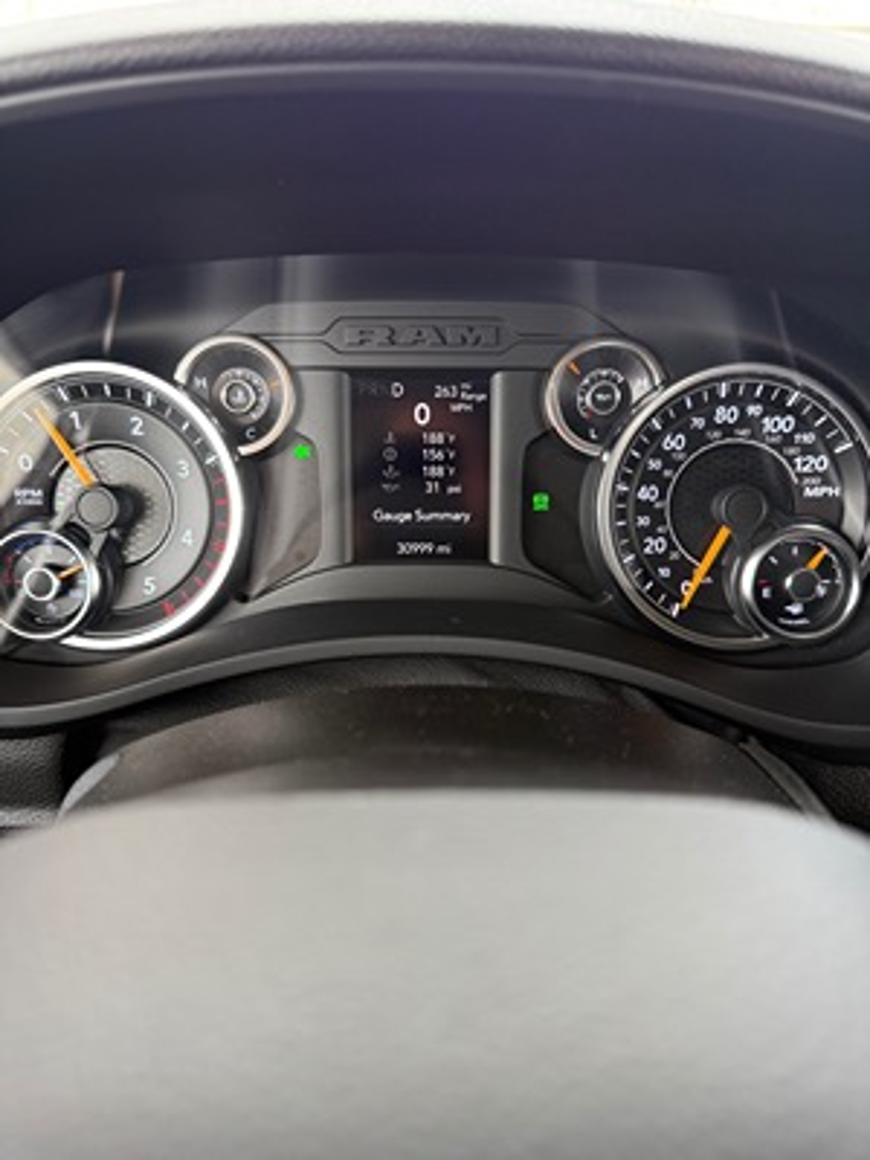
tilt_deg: -29.9
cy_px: 580
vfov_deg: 71.6
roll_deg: +0.1
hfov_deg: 56.8
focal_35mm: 24
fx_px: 804
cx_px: 435
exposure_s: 1/128
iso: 200
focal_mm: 6.76
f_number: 1.78
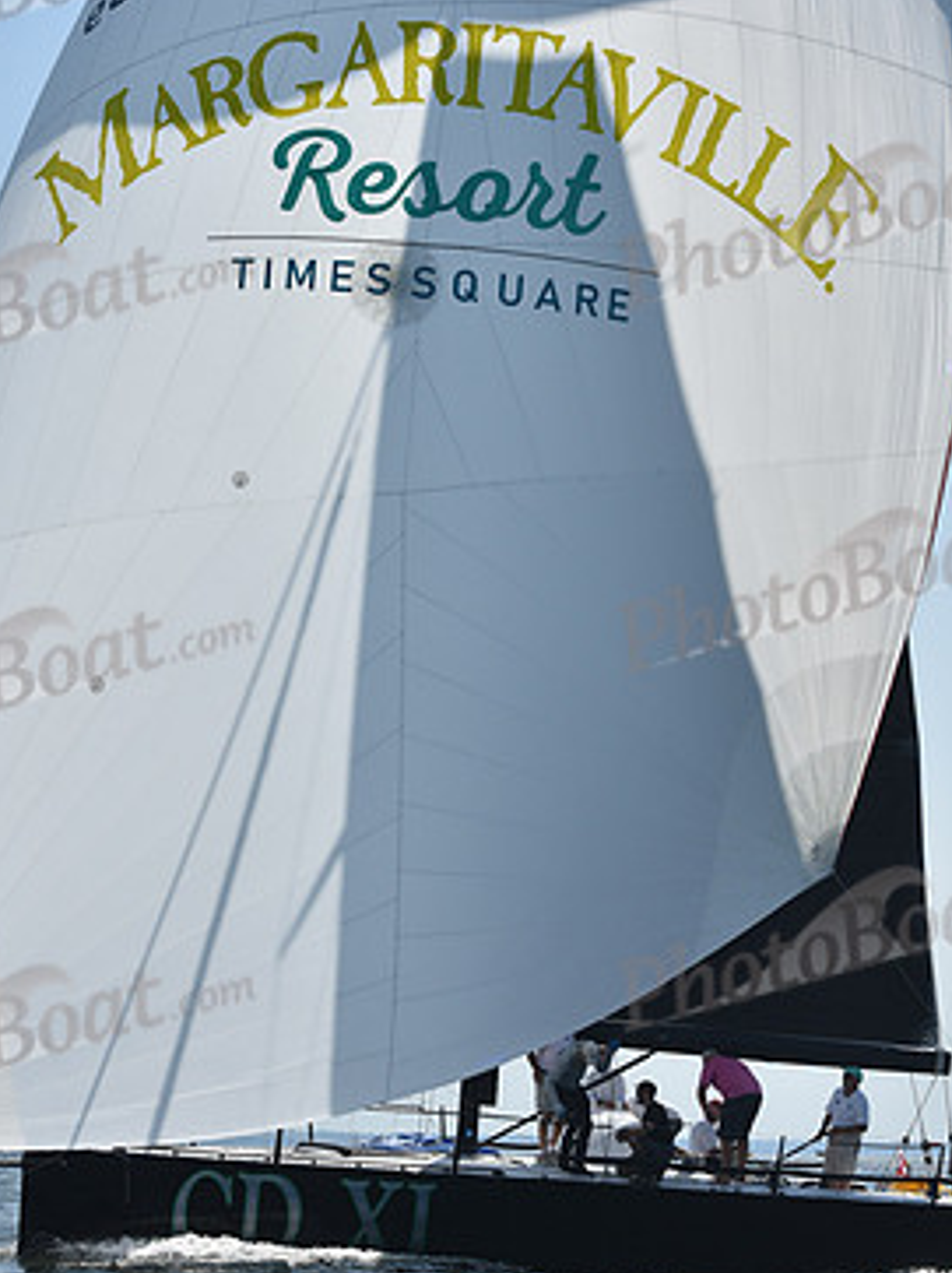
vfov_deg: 18.2
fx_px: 3965
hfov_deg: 13.7
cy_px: 450
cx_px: 437
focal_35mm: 108
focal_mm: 70
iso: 250
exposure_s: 1/1250
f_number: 9
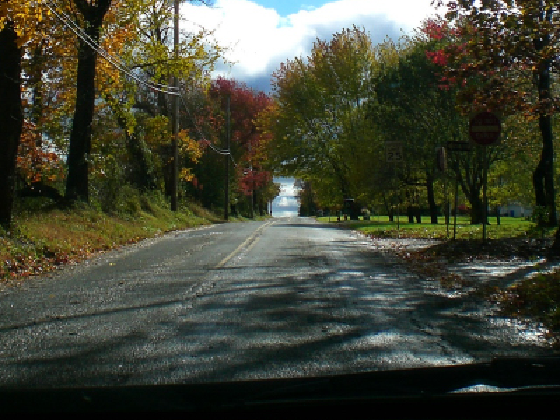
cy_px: 42
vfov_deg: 19.0
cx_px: 308
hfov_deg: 25.6
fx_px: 1229
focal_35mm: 76
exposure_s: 1/500
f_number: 4.4
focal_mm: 6.3
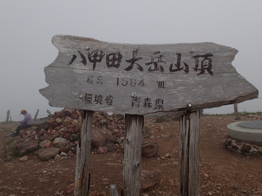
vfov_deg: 48.1
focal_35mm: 29
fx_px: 219
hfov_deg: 61.7
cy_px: 85
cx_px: 125
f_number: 8
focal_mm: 4.5
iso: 100
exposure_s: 1/320
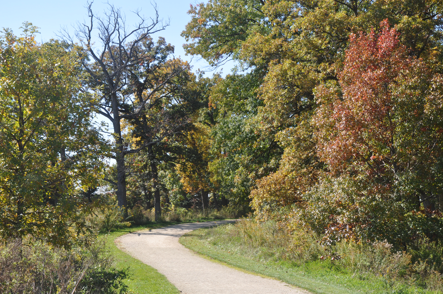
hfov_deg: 29.9
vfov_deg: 20.1
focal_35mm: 68
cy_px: 147
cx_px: 222
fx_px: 830
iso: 200
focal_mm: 45
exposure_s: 1/250
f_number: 8
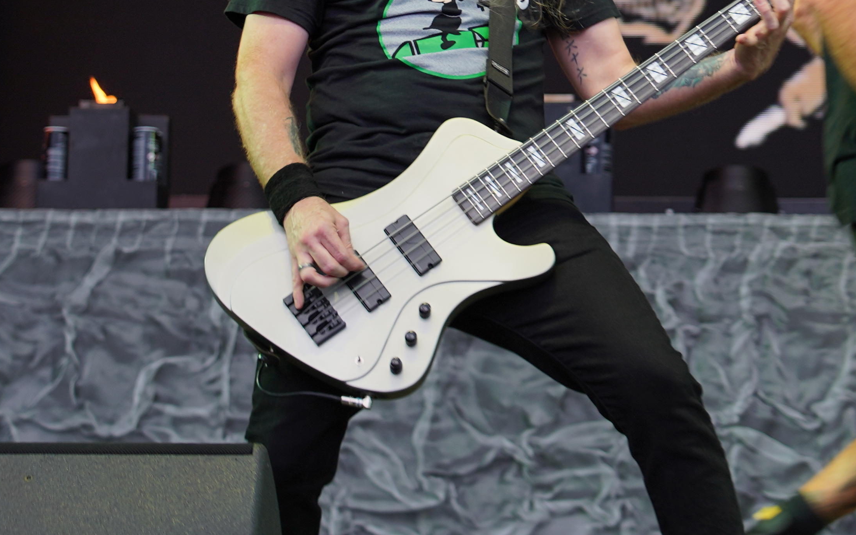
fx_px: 3500
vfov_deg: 8.7
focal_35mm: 150
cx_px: 583
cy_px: -70
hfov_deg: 13.9
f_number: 4
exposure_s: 1/100
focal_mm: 54
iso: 100
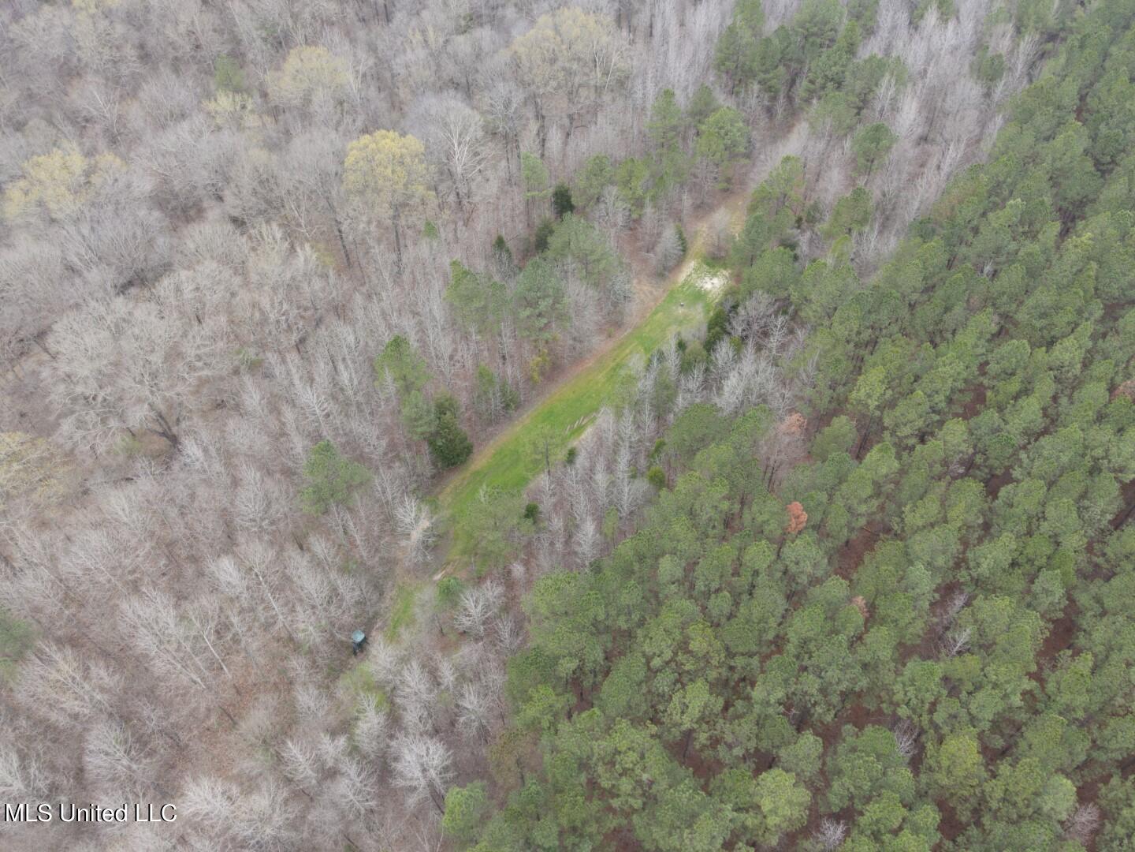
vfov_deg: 56.8
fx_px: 787
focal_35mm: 24
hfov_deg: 71.6
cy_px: 426
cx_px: 568
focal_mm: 4.5
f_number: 2.8
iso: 100
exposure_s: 1/50
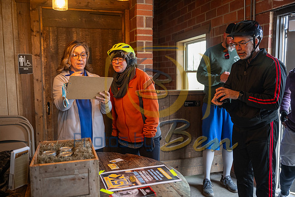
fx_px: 266
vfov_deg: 40.6
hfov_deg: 58.0
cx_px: 148
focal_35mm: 32
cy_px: 98
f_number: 2.8
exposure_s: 1/160
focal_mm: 32.5
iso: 1000
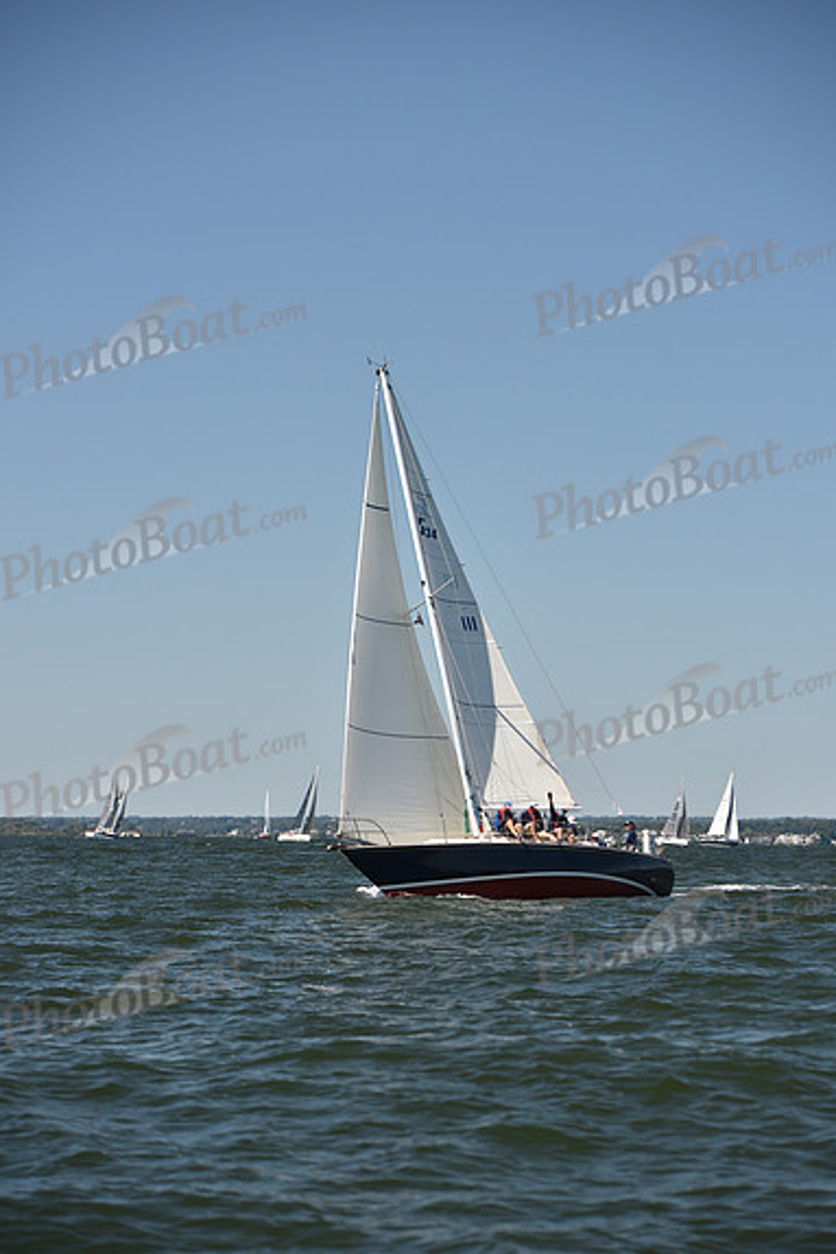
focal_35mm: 101
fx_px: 3516
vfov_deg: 20.2
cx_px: 420
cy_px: 627
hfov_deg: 13.6
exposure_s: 1/1250
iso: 250
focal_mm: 100
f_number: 4
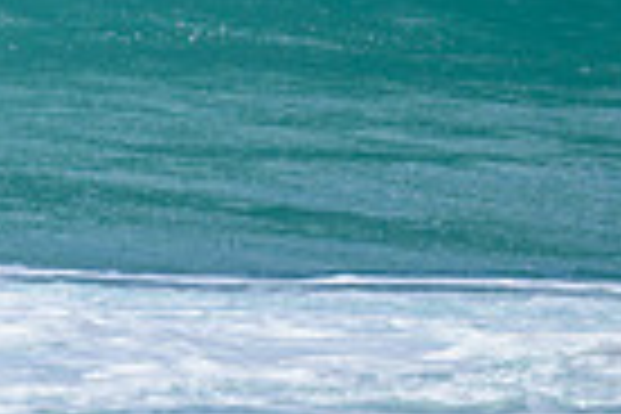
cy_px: -448
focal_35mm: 2355
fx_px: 40621
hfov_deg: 0.9
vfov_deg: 0.6
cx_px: -612
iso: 640
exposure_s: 1/2000
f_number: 8
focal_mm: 560
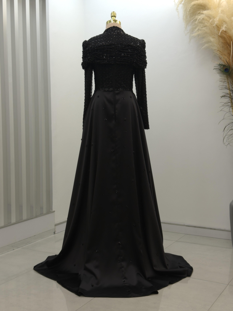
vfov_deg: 39.7
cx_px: 116
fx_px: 431
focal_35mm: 48
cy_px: 156
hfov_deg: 30.3
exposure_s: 1/681
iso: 64
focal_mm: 6.76
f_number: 1.78
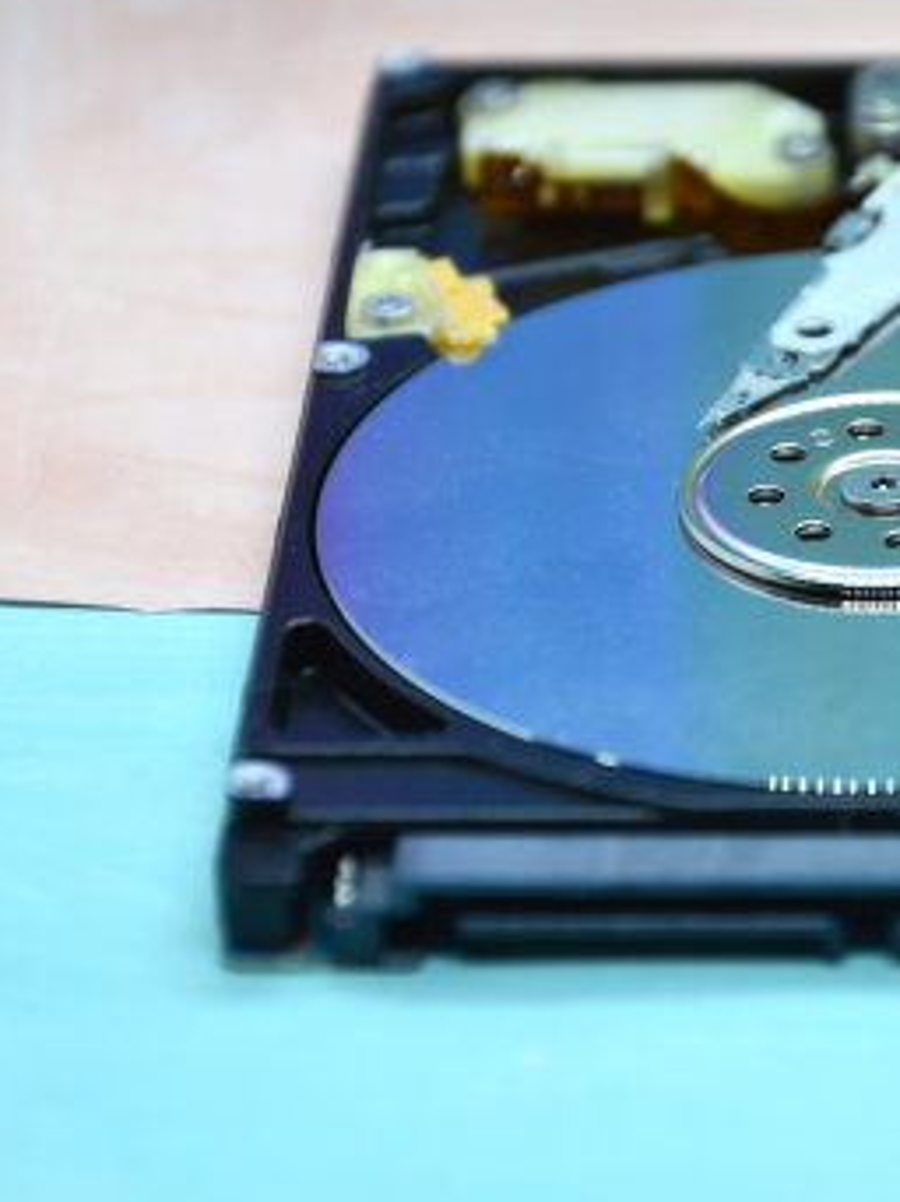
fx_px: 9401
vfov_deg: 7.3
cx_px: 868
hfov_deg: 5.5
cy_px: 494
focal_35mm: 271
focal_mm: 105
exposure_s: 1/50
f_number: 5.6
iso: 100
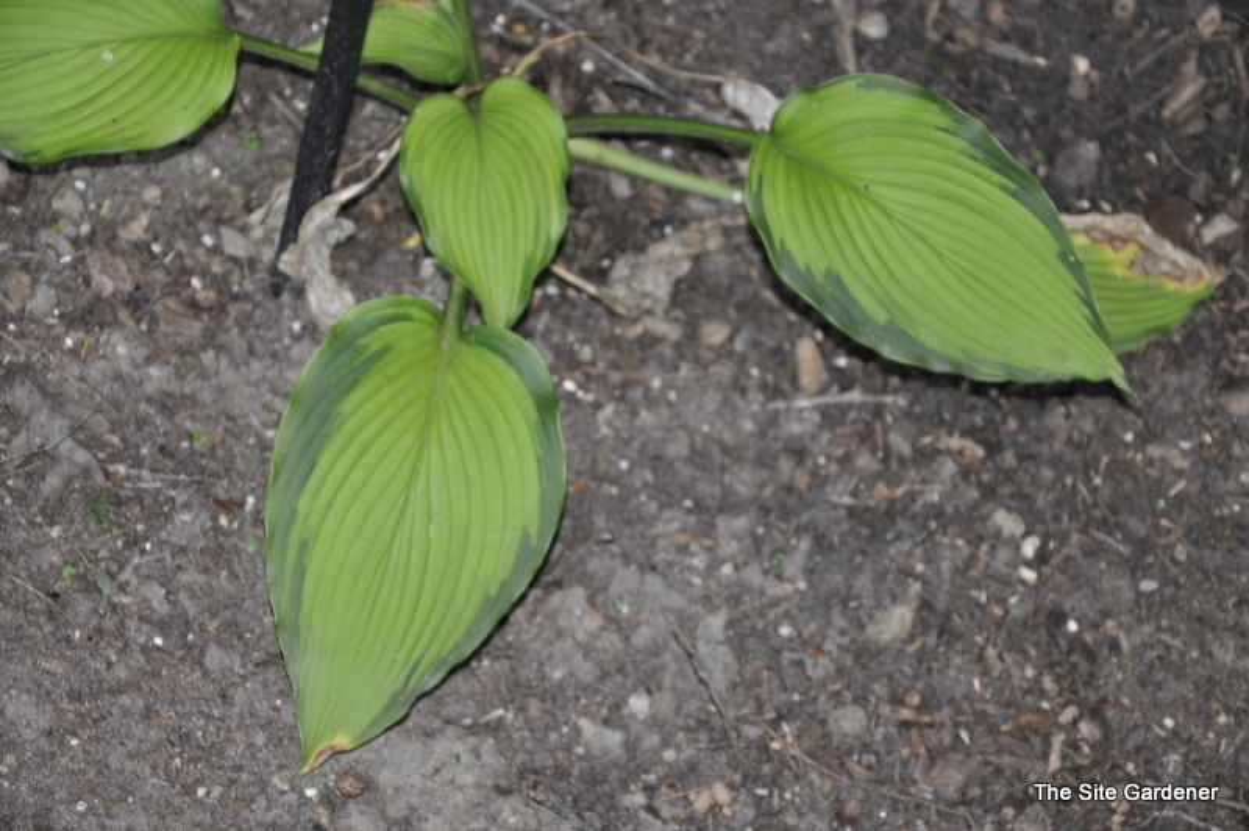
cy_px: 416
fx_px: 3640
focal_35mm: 105
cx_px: 624
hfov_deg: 19.5
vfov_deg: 13.0
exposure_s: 1/60
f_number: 5.3
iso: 800
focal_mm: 70
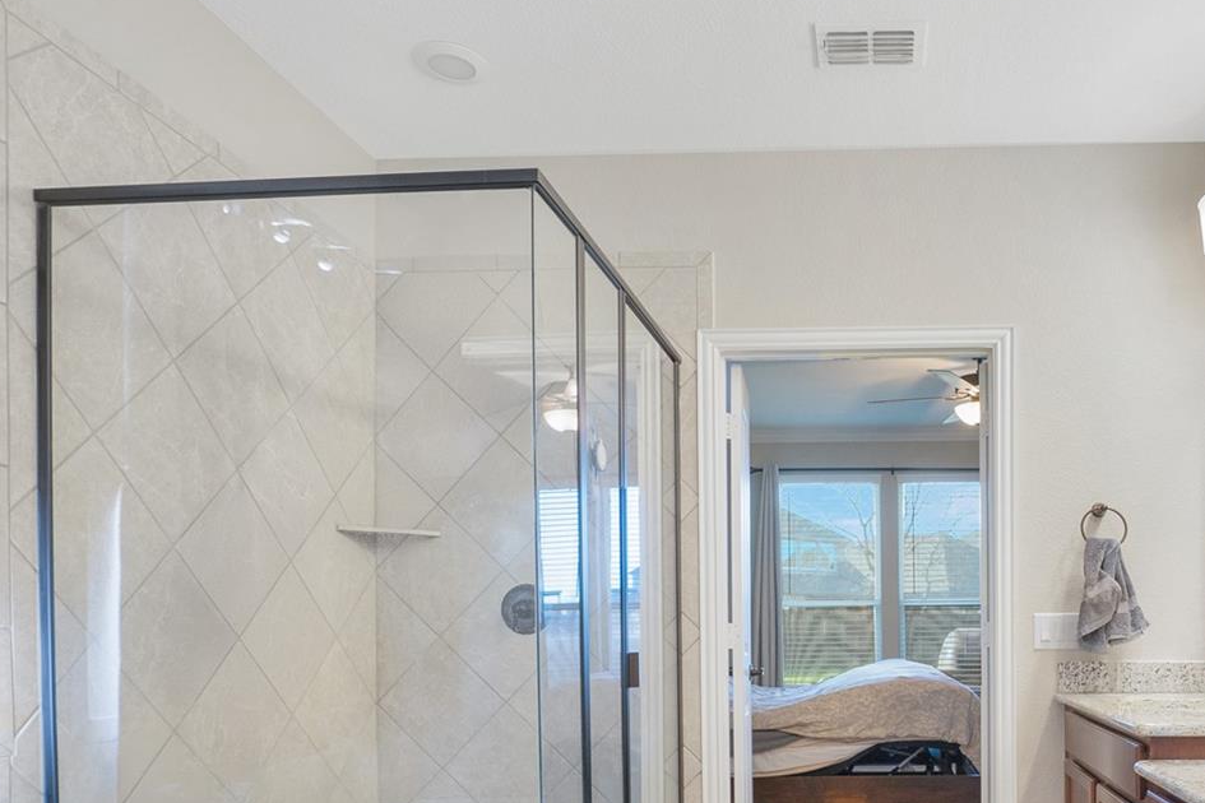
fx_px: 870
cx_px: 857
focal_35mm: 26
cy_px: 647
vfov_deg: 46.8
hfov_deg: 66.4
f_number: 9
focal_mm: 12
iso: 500
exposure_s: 1/2.5
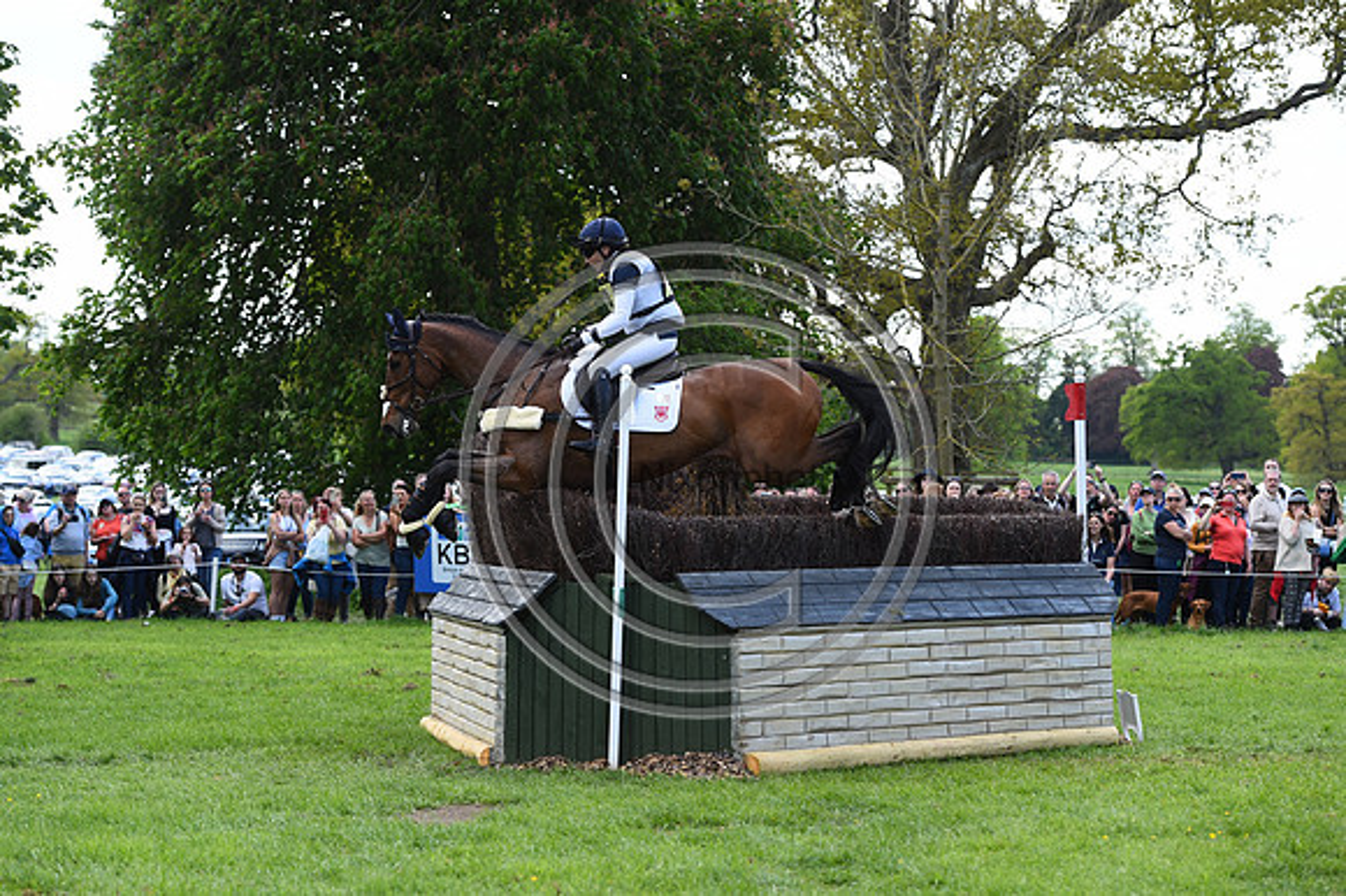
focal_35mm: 92
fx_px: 3438
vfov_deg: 14.8
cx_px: 673
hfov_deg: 22.2
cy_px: 448
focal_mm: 92
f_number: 4.5
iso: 720
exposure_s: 1/1600
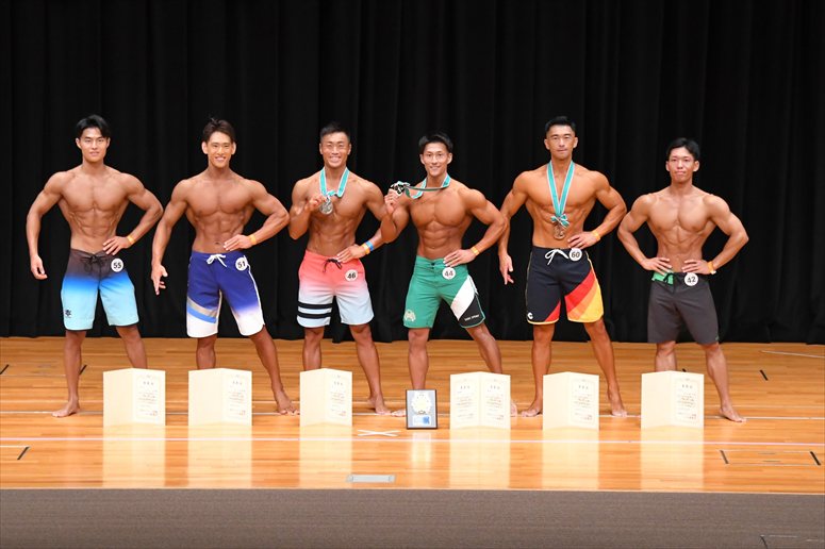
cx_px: 412
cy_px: 274
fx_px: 3848
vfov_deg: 8.2
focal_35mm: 168
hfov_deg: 12.2
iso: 4000
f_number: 5.6
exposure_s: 1/400
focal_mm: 112
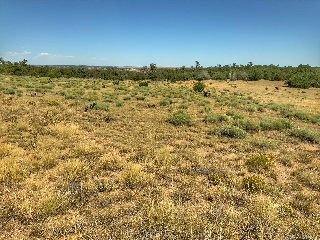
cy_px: 120
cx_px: 160
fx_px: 268
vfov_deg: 48.2
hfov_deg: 61.7
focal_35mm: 29
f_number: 1.8
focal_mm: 3
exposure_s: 1/3125
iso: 16
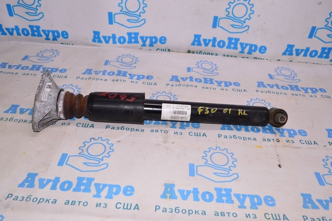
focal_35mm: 30
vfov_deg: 43.5
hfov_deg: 62.0
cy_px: 110
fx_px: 276
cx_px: 166
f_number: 8
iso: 1600
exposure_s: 1/200
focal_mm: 20
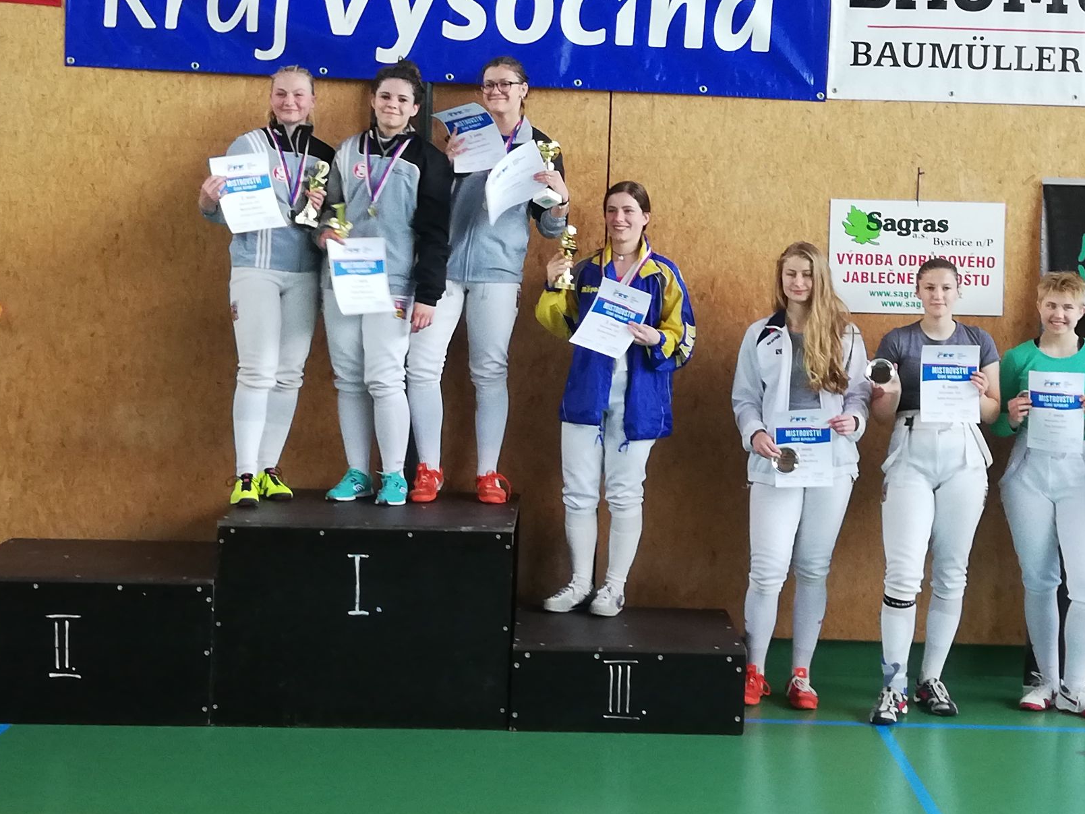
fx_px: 1975
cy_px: 266
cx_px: 713
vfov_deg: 23.2
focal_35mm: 63
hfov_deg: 30.5
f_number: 2.2
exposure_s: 1/50
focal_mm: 3.81
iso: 125
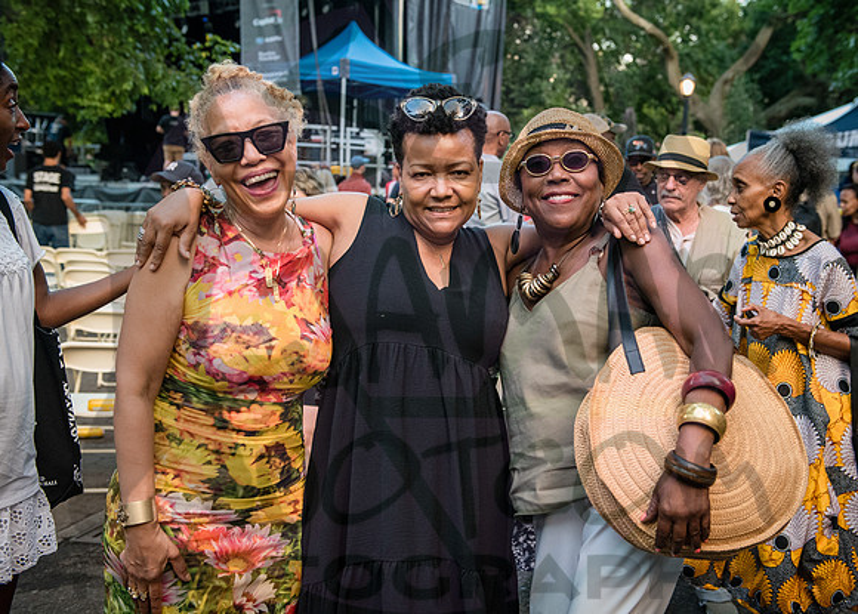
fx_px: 1036
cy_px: 286
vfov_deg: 33.0
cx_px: 465
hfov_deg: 44.9
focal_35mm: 43
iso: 4000
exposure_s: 1/200
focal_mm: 38
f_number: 3.5
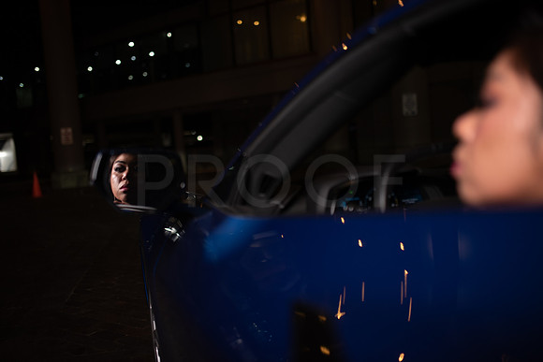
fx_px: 528
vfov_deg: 37.9
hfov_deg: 54.4
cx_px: 272
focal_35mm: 35
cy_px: 181
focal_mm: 35
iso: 500
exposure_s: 1/640
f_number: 1.4
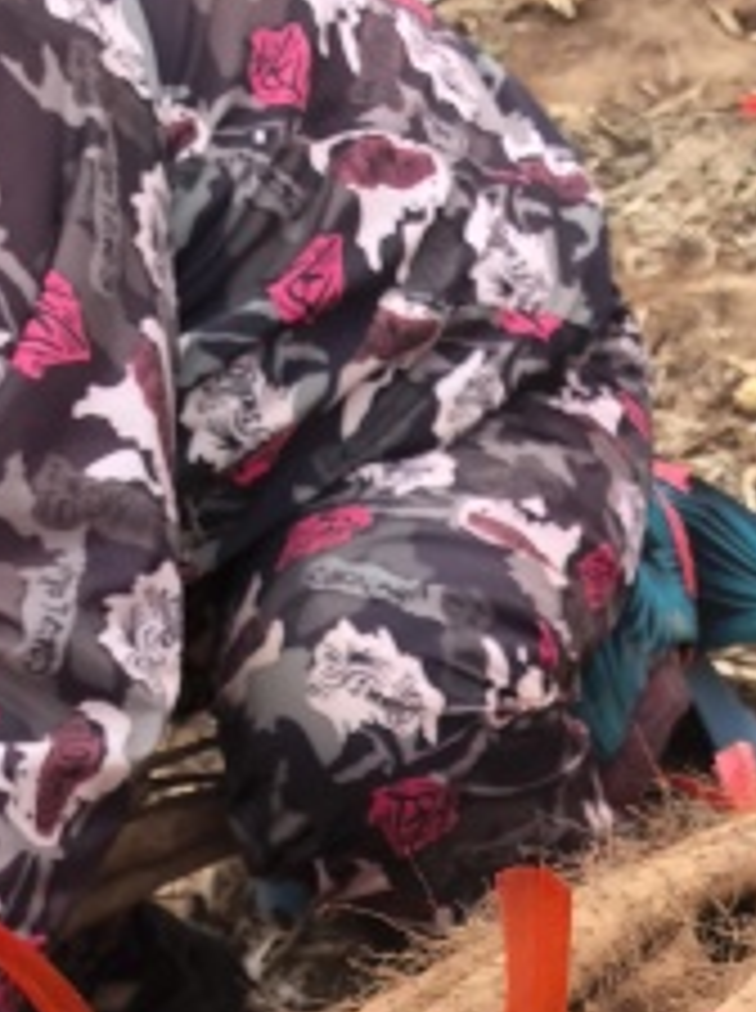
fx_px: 3329
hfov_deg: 12.5
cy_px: 1972
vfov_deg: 14.6
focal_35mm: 114
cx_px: 1017
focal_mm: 6.98
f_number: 2
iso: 80
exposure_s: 1/100
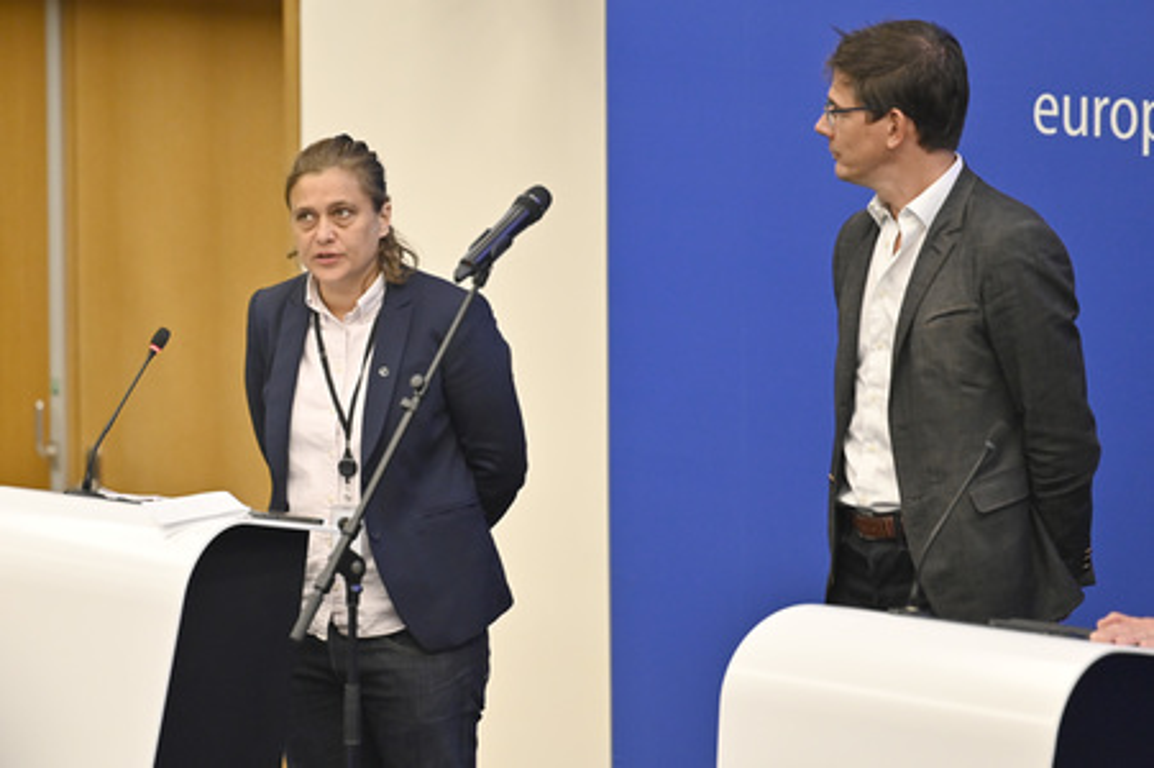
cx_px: 577
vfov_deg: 6.9
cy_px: 384
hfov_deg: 10.3
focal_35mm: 200
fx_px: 6406
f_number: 2.8
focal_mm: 200
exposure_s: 1/320
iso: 2000
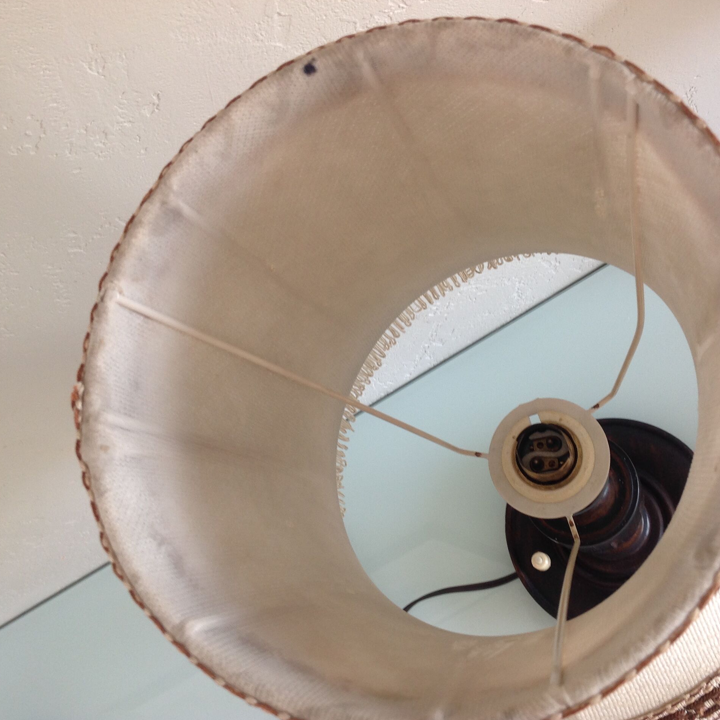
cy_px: 362
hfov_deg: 40.0
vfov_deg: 40.0
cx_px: 406
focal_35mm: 42
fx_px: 988
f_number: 2.4
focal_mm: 4.28
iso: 50
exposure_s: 1/20
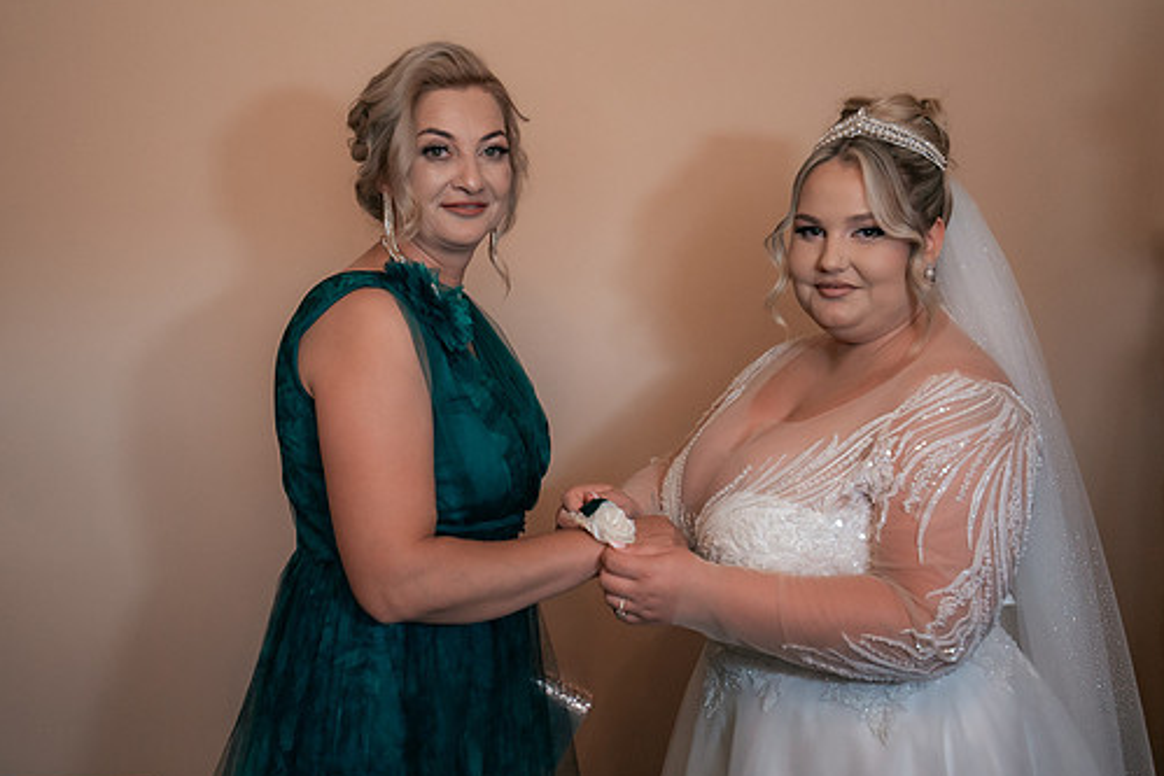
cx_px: 494
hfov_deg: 47.2
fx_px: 1326
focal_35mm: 41
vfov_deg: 32.6
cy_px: 356
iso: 1600
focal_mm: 30
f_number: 2.8
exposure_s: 1/320
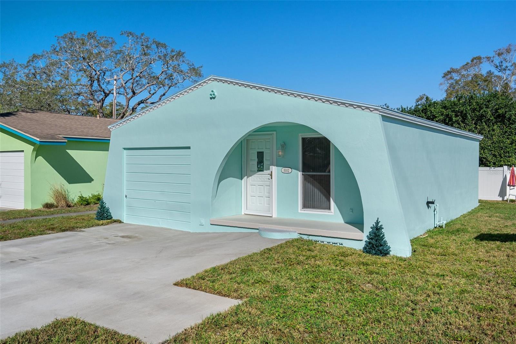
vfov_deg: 44.9
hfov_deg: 63.7
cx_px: 258
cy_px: 172
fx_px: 416
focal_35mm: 29
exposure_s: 1/800
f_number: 8
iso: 320
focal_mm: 29
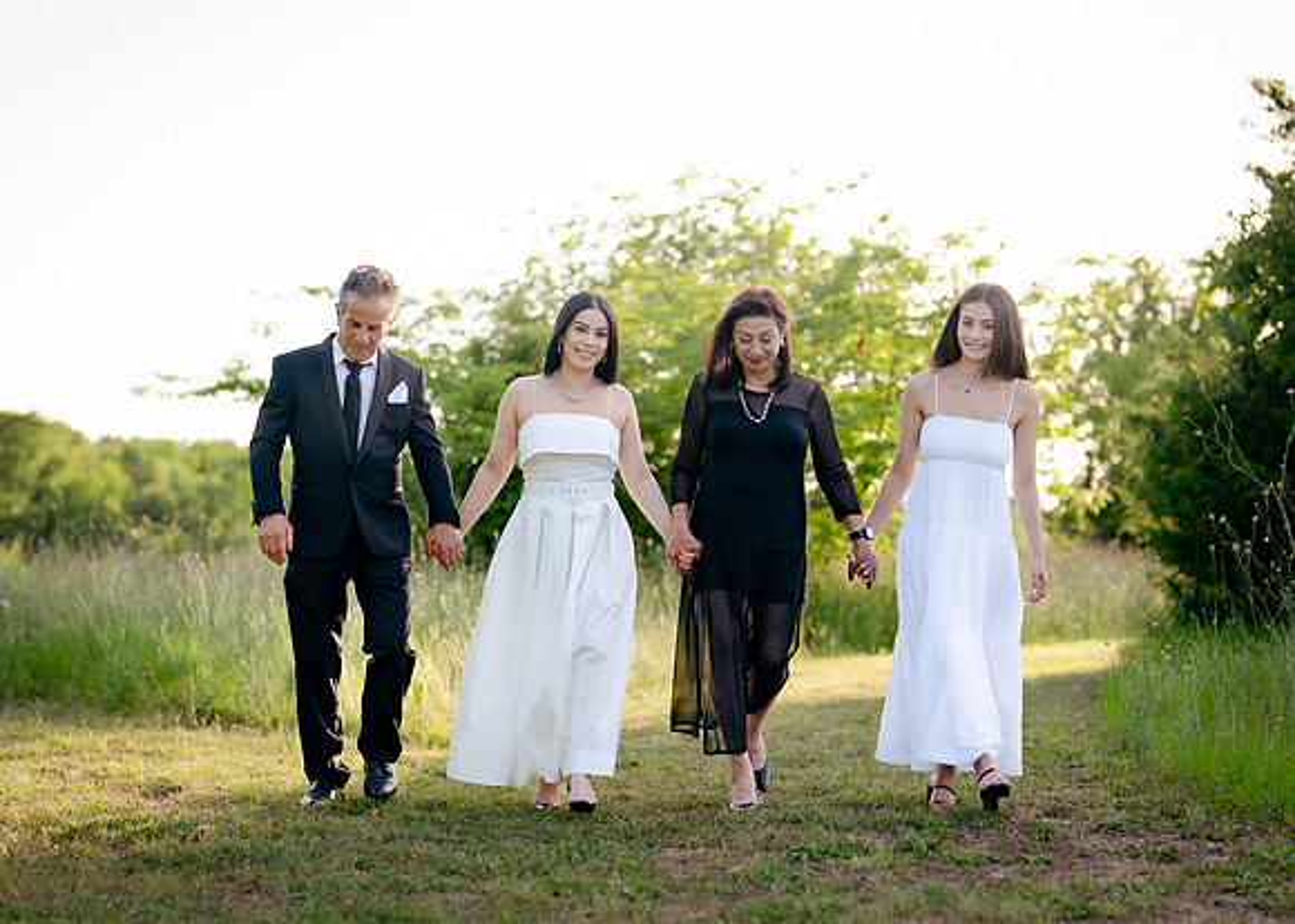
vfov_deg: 19.3
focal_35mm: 74
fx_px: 2720
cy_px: 506
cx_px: 714
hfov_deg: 26.8
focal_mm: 50
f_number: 1.6
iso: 100
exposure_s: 1/1000
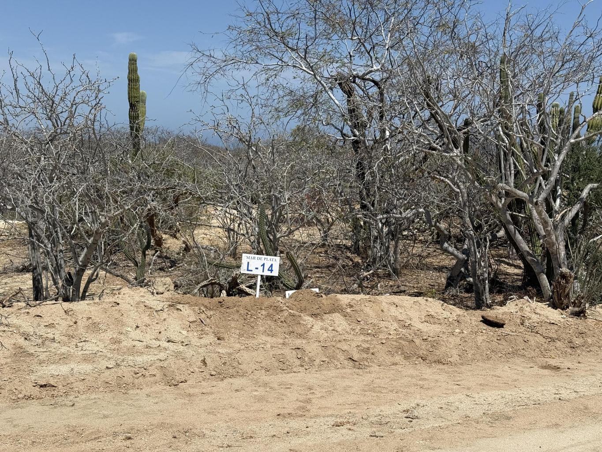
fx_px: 835
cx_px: 301
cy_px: 226
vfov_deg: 30.3
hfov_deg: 39.7
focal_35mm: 48
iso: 64
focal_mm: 6.76
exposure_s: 1/7874
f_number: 1.78
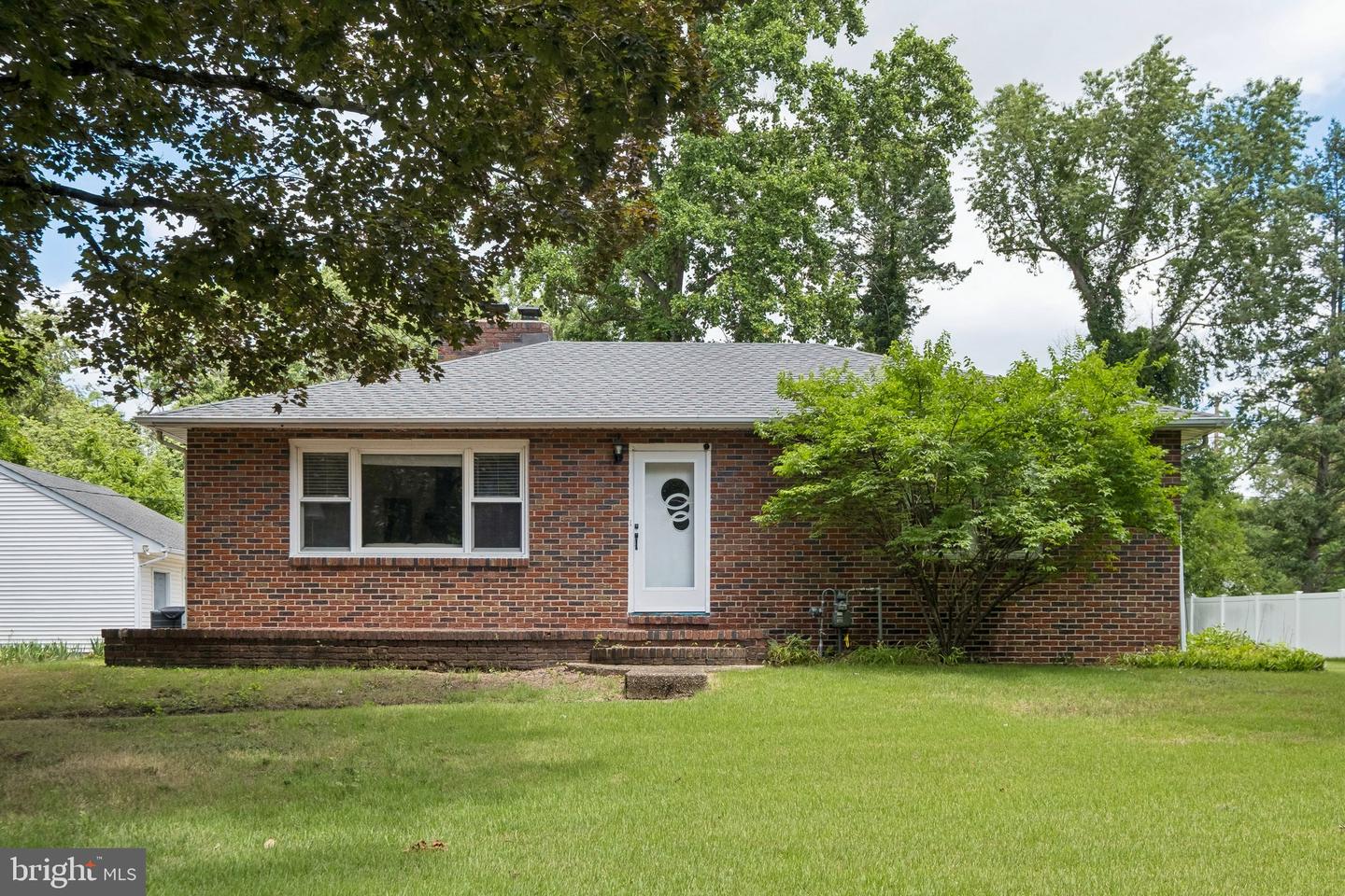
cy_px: 448
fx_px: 1270
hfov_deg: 55.8
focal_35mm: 34
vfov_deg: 38.9
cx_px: 672
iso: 250
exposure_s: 1/220
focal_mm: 22.9
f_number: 8
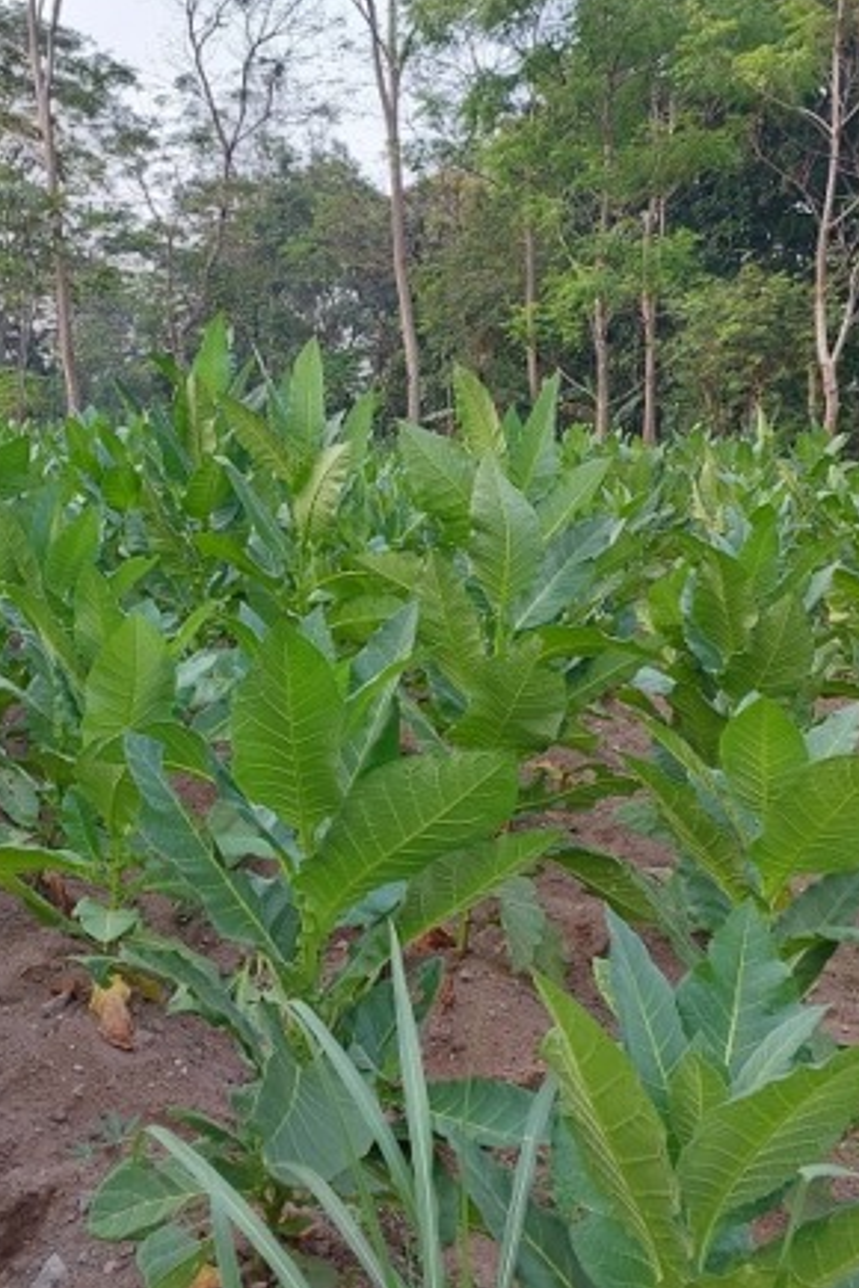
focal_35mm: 33
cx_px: 299
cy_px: 628
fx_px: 1181
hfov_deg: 39.6
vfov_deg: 57.2
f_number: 1.8
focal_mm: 5.06
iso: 25
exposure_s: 1/100
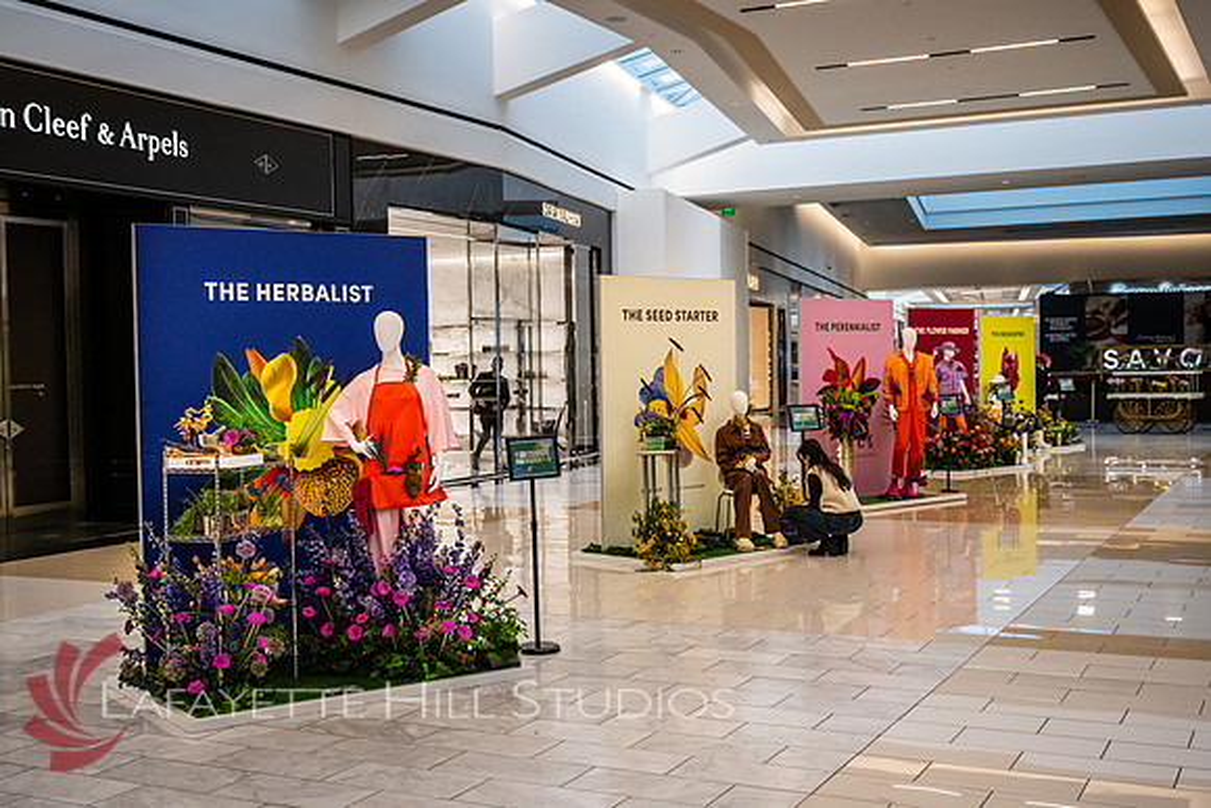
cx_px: 606
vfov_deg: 32.6
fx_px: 1379
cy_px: 404
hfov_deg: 47.4
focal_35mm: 41
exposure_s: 1/640
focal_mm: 41
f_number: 5.6
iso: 3200
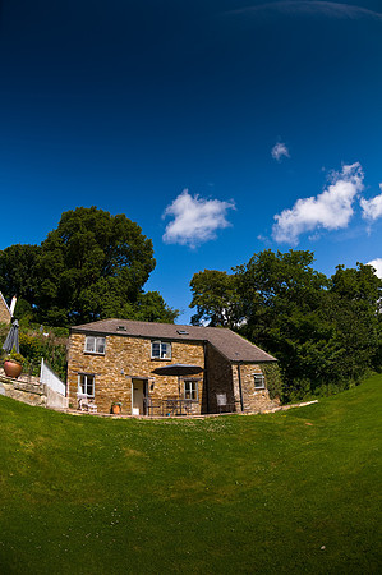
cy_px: 288
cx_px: 191
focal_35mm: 16
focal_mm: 10.5
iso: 200
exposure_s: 1/500
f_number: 8
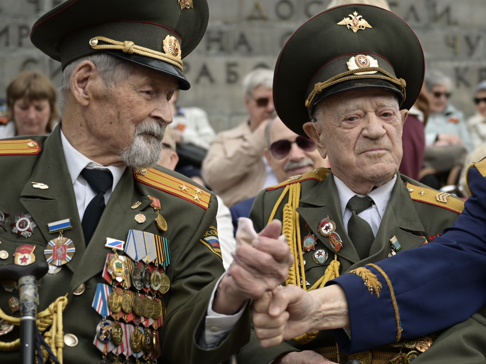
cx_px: 351
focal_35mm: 64
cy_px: 206
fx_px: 899
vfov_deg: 22.9
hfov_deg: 29.9
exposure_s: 1/320
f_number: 2.8
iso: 40
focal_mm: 38
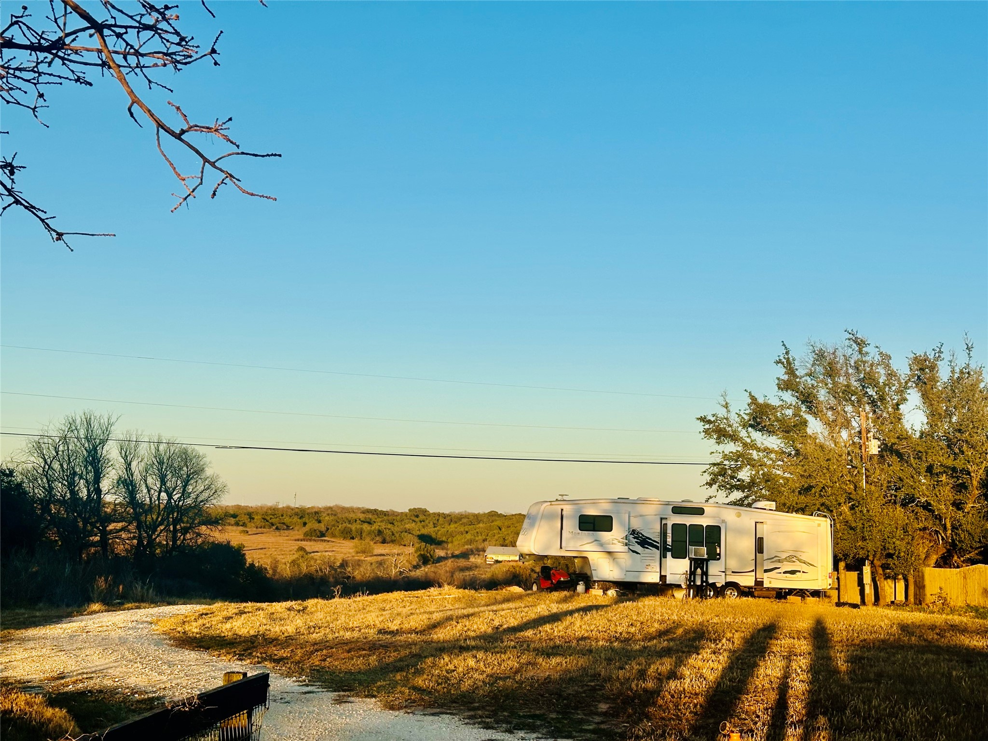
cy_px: 370
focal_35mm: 48
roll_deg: -1.9
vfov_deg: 30.3
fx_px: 1370
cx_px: 494
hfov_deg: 39.7
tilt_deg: +5.5
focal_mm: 6.86
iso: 64
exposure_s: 1/1992
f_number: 1.78
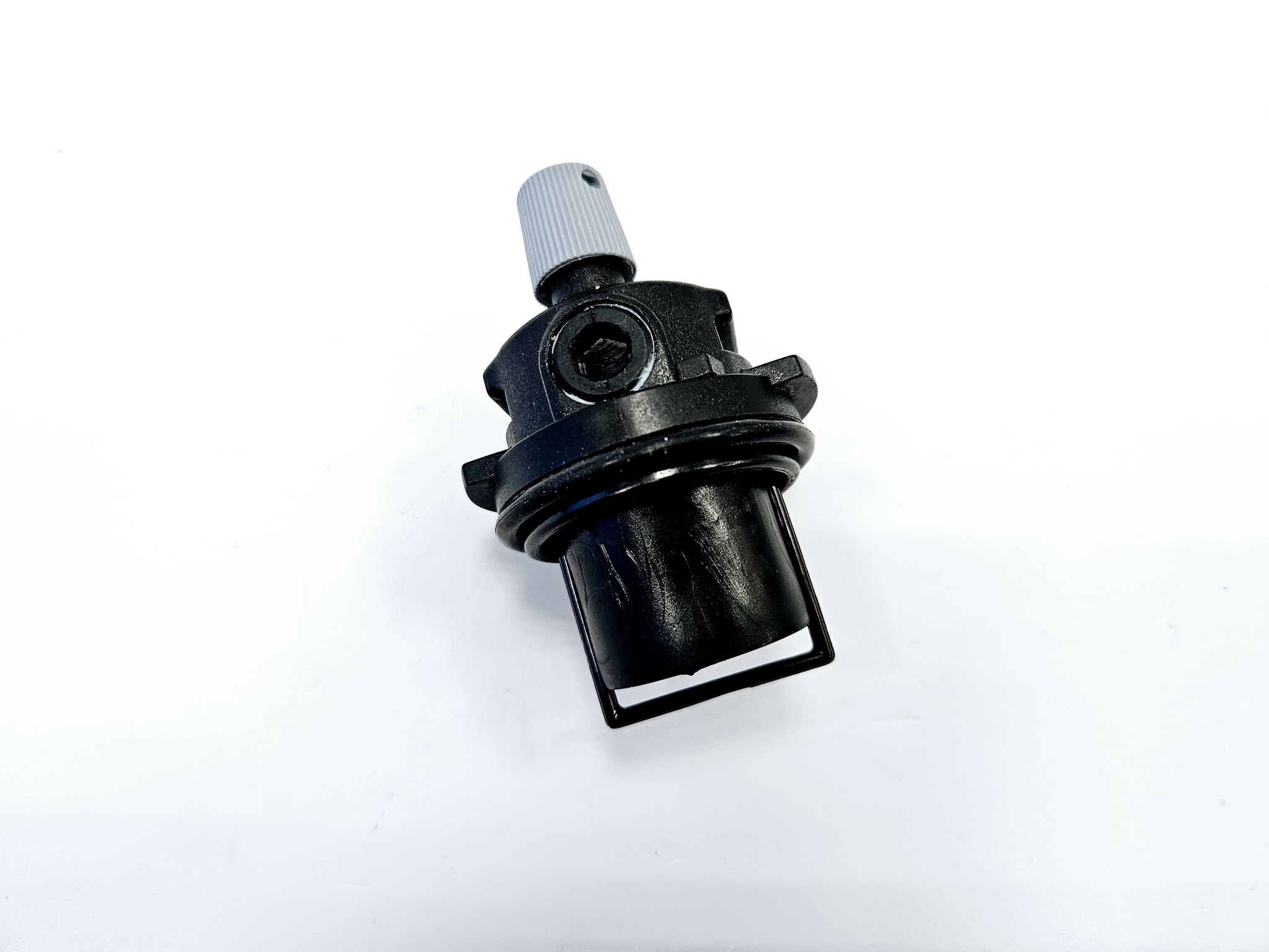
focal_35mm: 23
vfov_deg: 58.9
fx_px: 843
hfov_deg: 73.9
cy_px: 476
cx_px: 634
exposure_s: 1/100
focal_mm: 5.4
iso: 125
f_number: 1.8
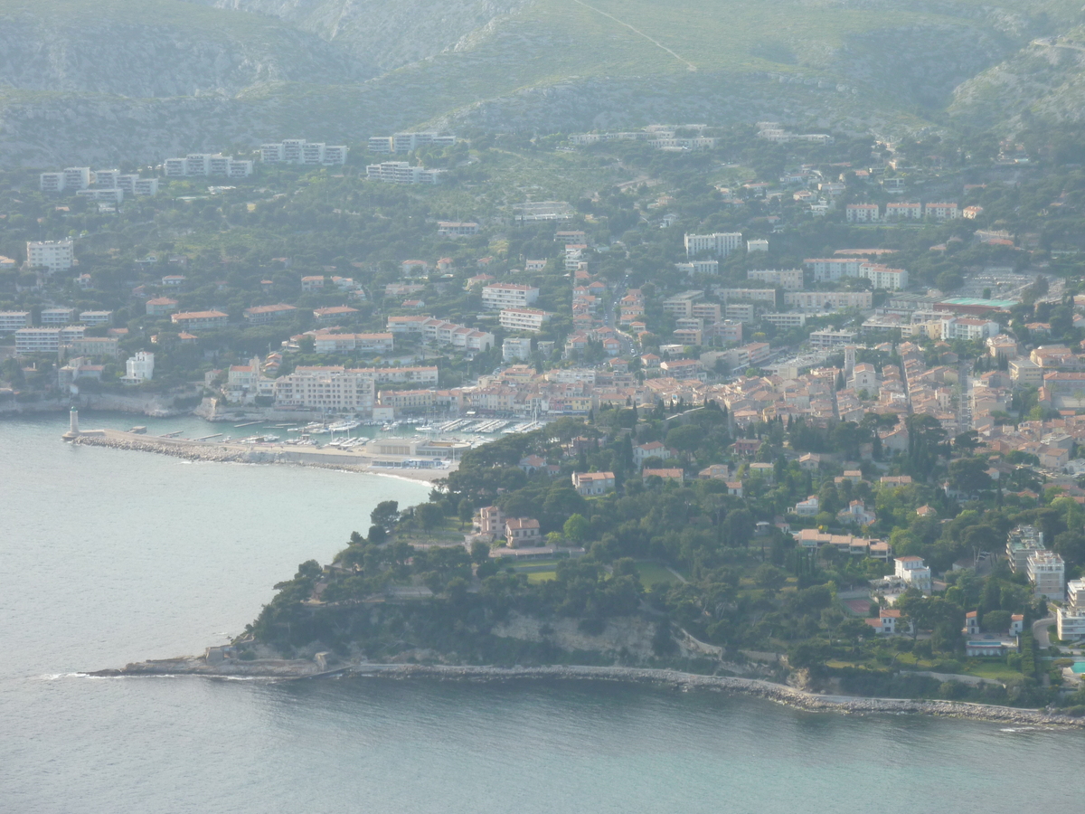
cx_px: 542
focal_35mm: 119
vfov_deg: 12.5
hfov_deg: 16.6
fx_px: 3730
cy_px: 407
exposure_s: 1/200
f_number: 4.4
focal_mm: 19.5
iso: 80
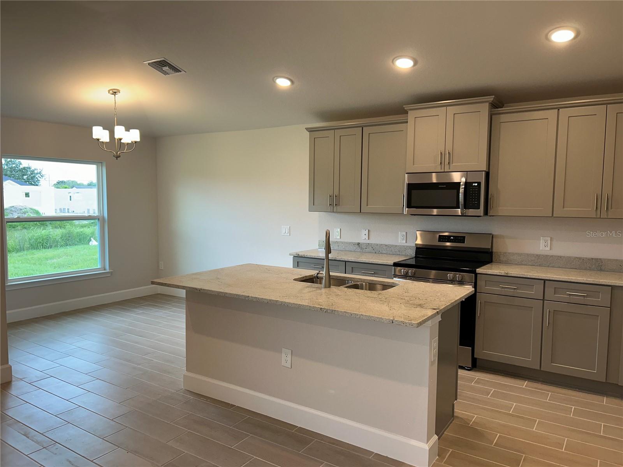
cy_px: 234
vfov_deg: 53.1
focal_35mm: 26
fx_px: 468
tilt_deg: -4.7
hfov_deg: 67.3
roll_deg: -0.7
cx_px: 312
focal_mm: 5.7
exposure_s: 1/120
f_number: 1.5
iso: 64
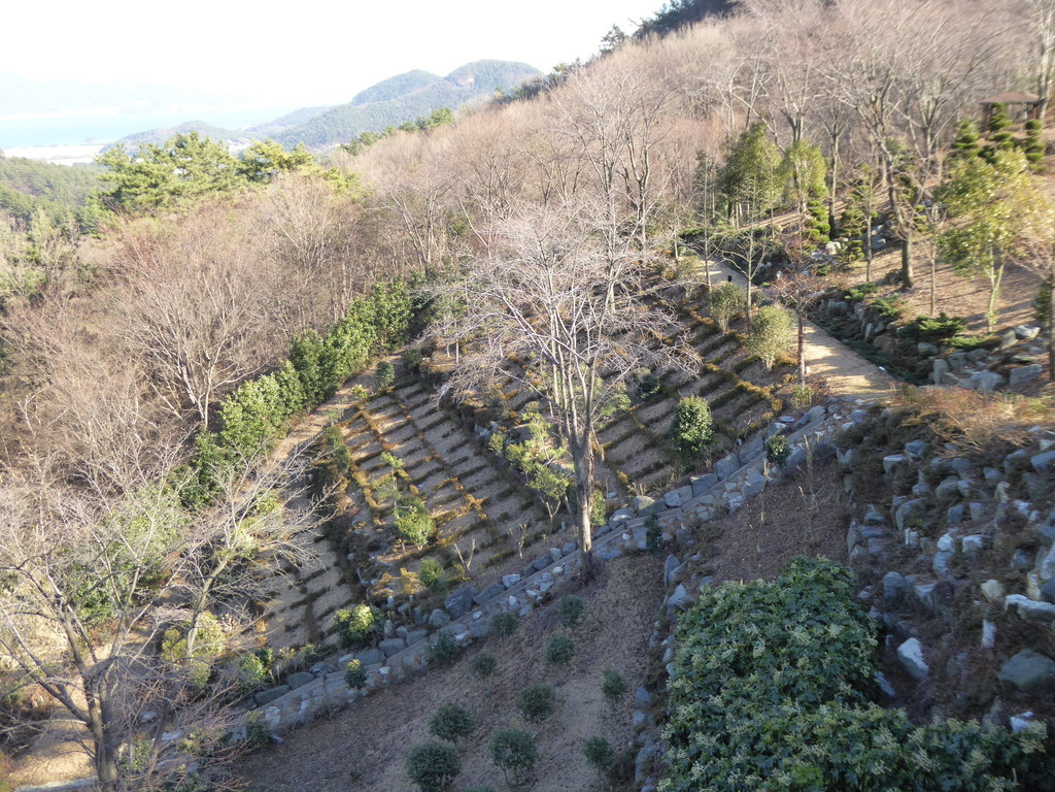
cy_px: 396
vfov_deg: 40.7
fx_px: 1067
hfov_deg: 52.6
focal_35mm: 35
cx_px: 528
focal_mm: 6.3
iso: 160
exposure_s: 1/160
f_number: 3.7
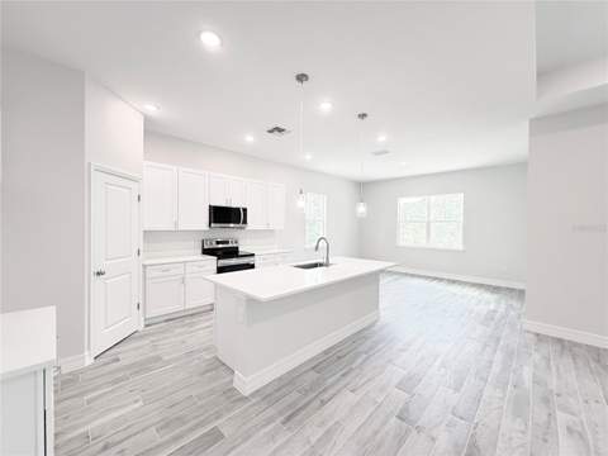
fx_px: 246
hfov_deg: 102.1
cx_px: 304
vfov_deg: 85.7
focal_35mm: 14
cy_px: 228
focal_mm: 2.22
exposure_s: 1/120
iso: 320
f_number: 2.2
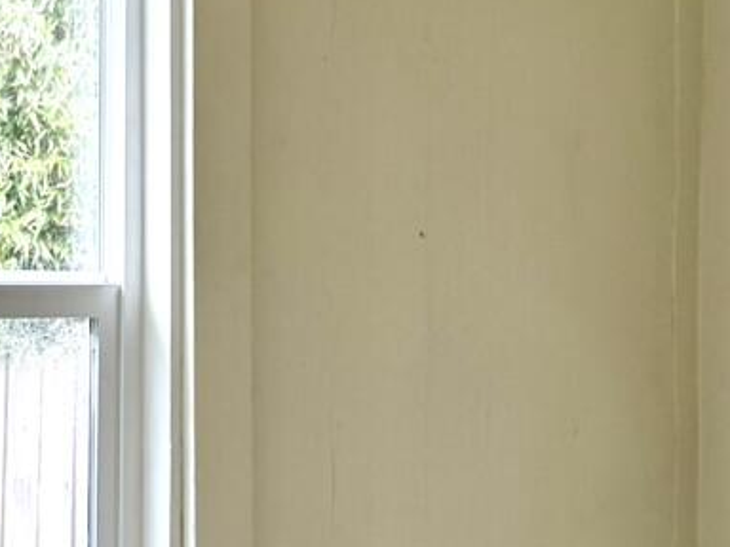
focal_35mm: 128
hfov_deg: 15.3
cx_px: 93
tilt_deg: +0.4
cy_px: 281
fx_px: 2699
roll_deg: -0.3
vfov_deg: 11.6
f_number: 1.78
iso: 80
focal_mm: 6.76
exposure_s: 1/315
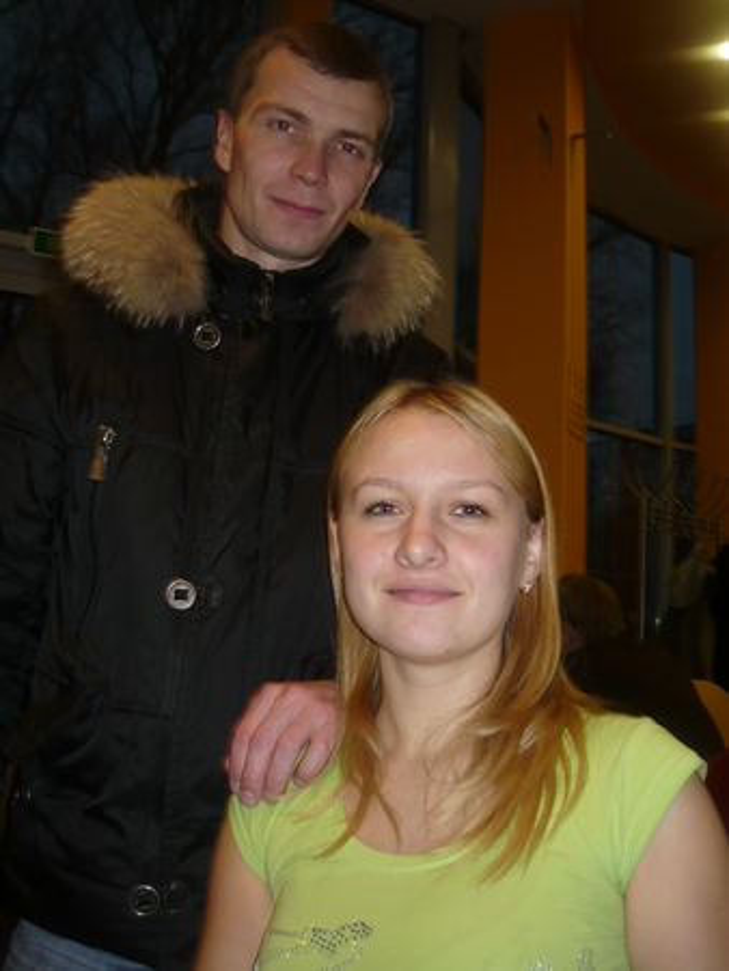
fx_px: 926
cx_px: 364
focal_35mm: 33
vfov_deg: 55.3
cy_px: 486
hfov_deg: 43.0
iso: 100
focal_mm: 5.5
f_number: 2.8
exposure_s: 1/30
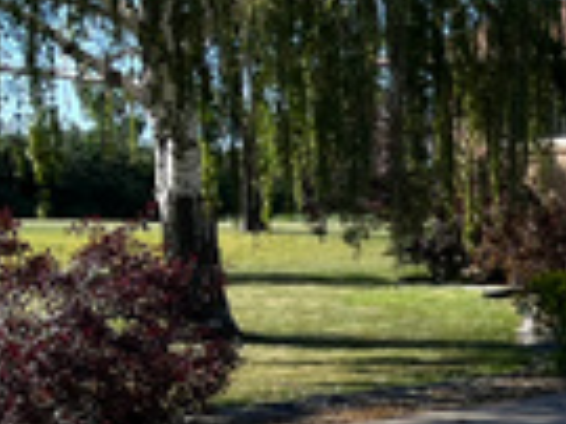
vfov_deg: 11.9
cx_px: 968
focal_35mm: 123
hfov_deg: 14.4
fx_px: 2009
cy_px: 449
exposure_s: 1/1923
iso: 50
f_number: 1.6
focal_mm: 5.1
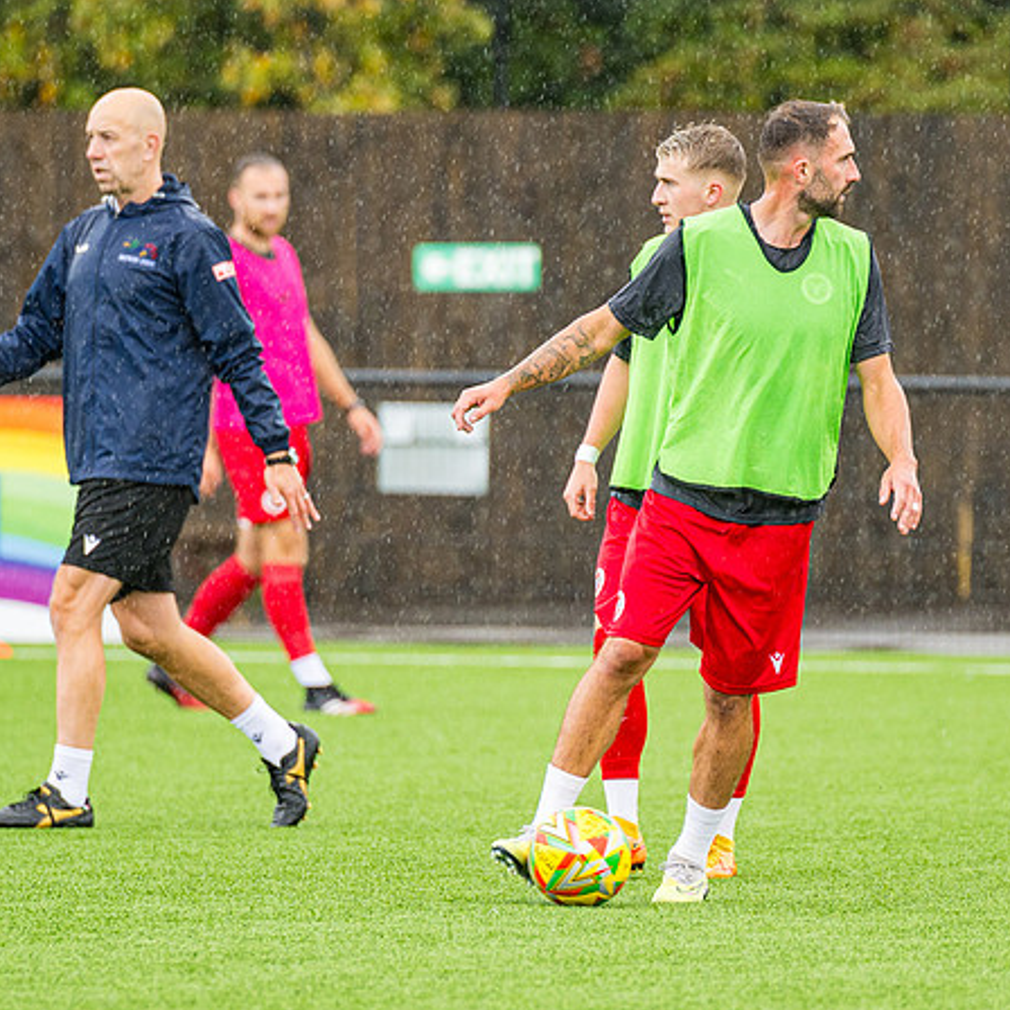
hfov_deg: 3.3
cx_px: 570
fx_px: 17727
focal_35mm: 537
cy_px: 503
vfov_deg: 3.3
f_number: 2.8
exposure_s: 1/500
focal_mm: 200
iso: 200
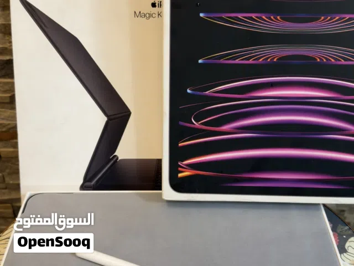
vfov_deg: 56.8
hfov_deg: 71.6
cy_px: 133
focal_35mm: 24
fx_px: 245
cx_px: 177
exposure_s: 1/50
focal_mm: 6.76
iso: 200
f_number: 1.78
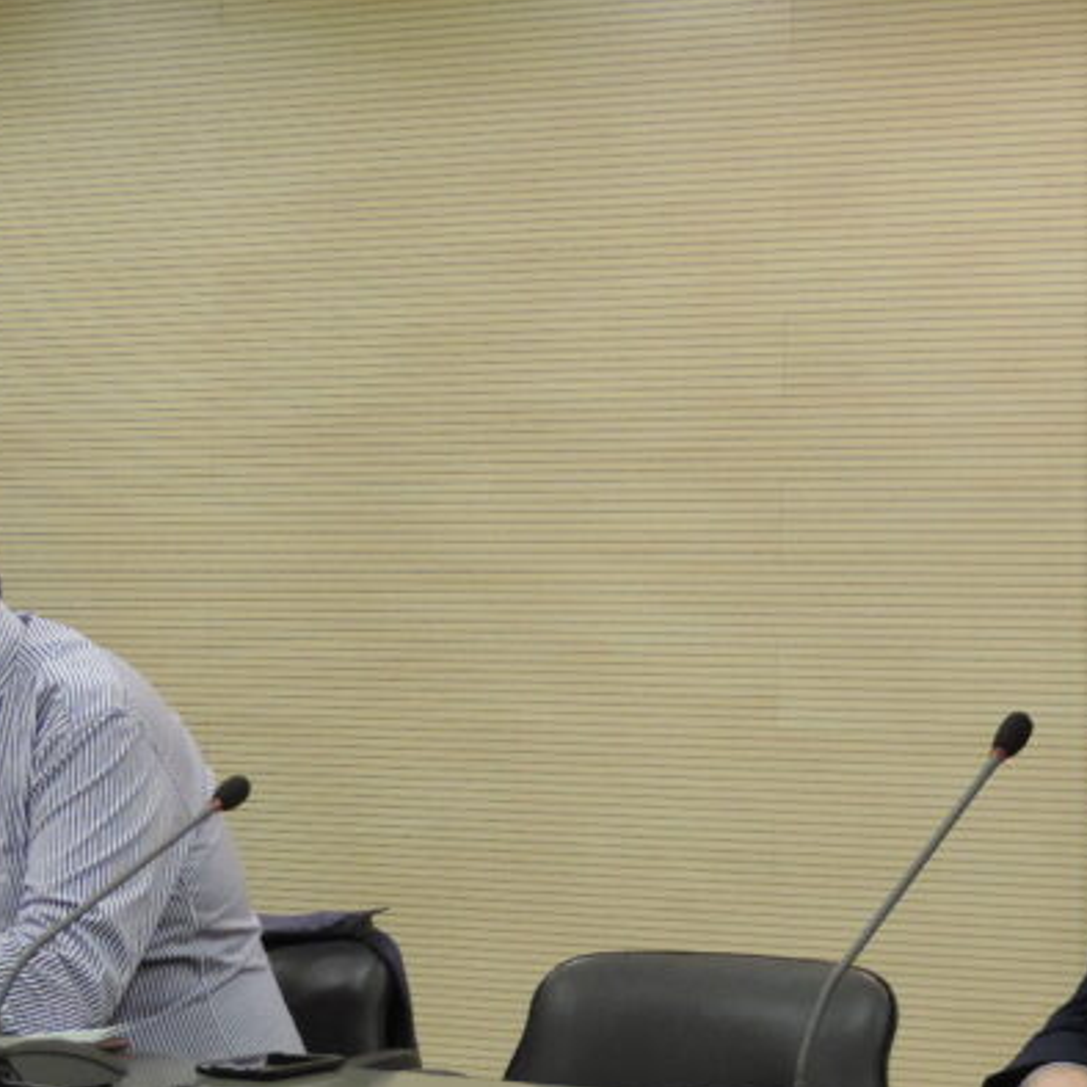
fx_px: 3837
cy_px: 949
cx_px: 577
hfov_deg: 16.1
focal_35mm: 108
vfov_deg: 16.0
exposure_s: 1/30
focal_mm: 8.3
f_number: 3.5
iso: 400
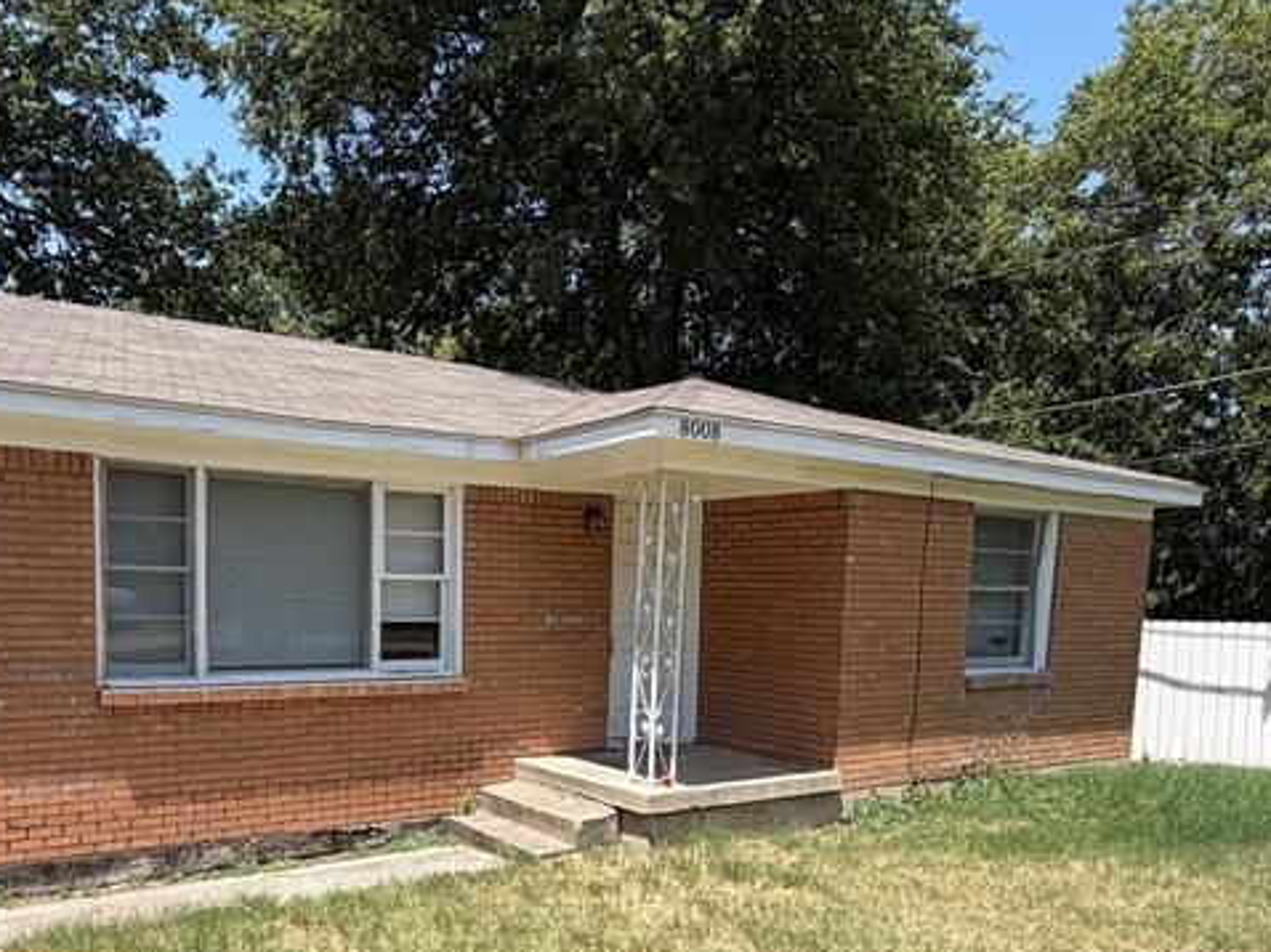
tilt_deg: -5.7
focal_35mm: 30
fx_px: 1101
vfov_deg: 45.4
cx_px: 519
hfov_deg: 59.6
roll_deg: -1.8
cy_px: 694
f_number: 2.2
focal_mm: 2.22
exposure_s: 1/820
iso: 20
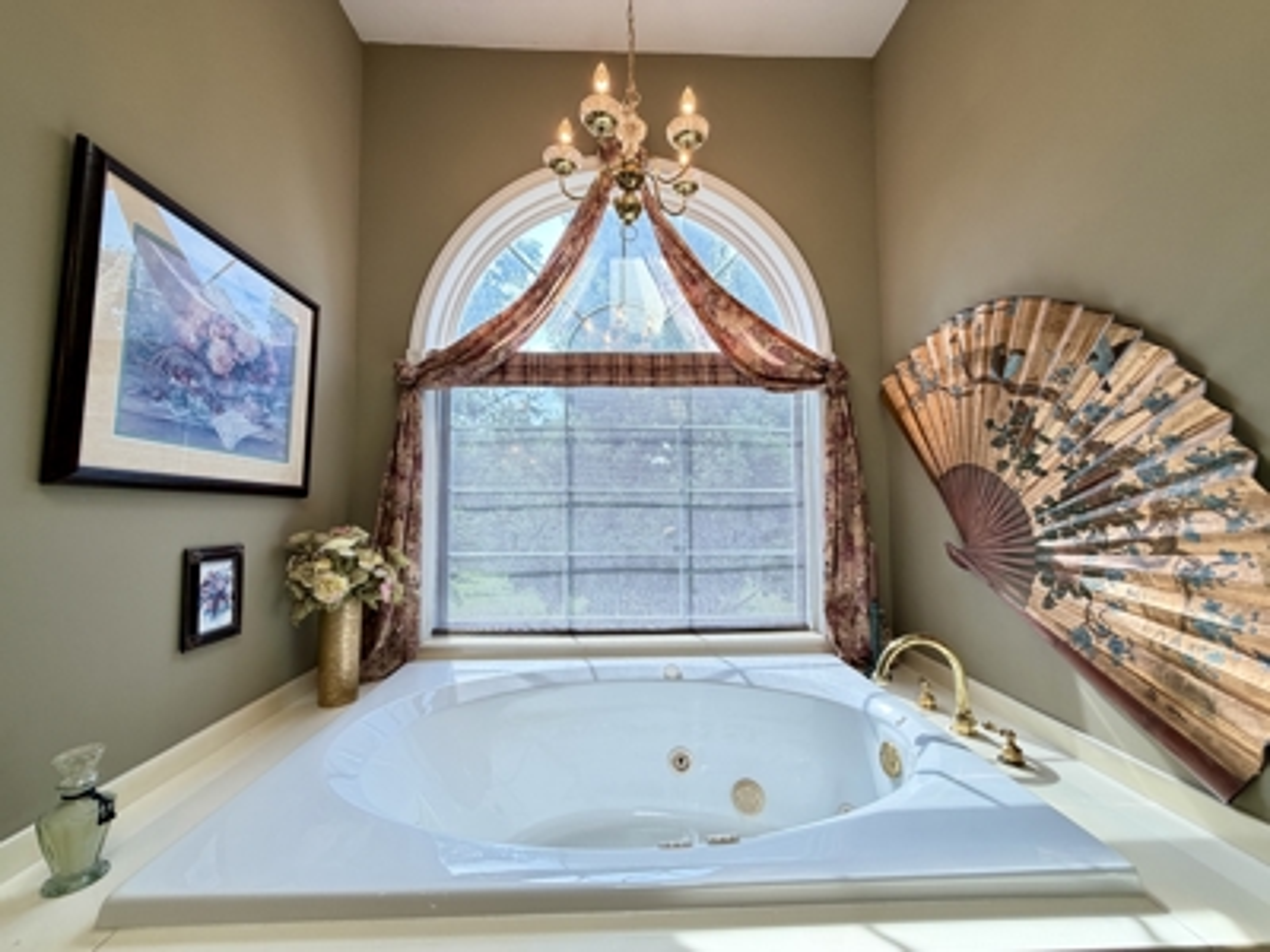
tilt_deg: +2.8
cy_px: 476
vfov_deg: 85.7
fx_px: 514
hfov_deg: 102.1
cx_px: 635
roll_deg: +0.5
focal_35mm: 14
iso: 125
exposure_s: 1/120
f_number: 2.2
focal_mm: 2.22
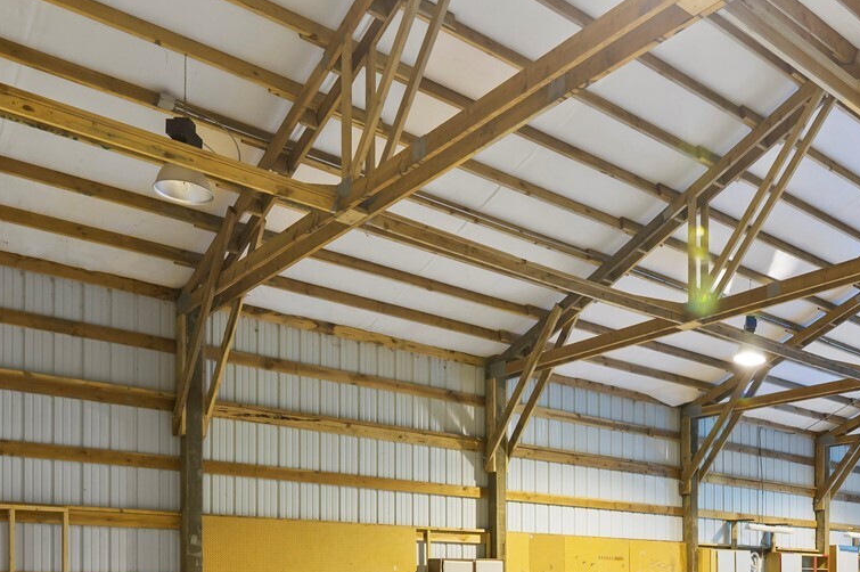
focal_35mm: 36
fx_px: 859
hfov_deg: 49.2
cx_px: 721
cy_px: 585
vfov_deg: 33.4
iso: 200
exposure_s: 1/1.67
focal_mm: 16
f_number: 8
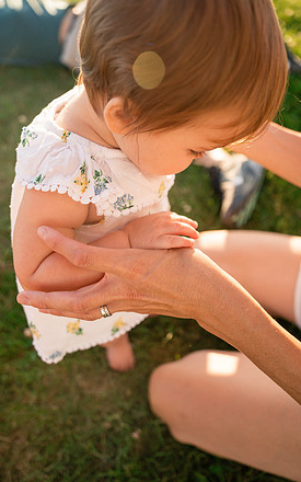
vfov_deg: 72.5
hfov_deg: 49.2
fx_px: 328
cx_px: 141
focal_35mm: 25
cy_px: 241
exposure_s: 1/2000
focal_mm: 24
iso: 400
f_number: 2.8
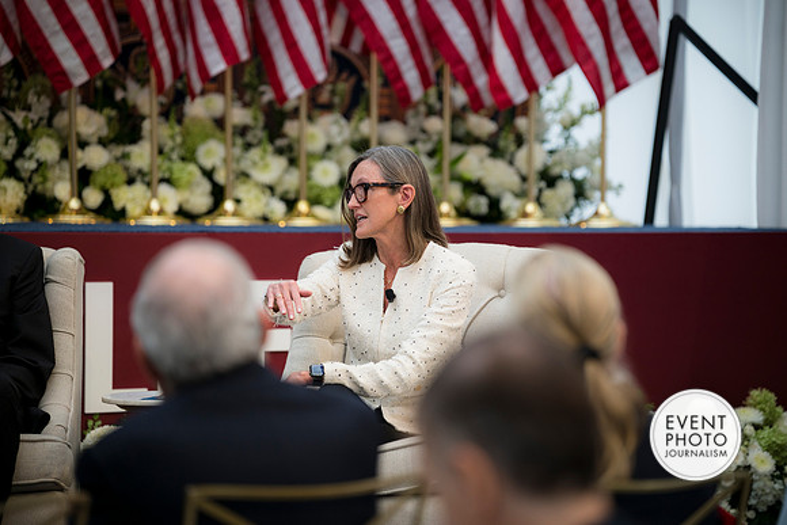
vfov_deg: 9.2
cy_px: 262
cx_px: 394
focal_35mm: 150
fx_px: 3280
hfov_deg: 13.7
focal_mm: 150
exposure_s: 1/320
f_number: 2.8
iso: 220
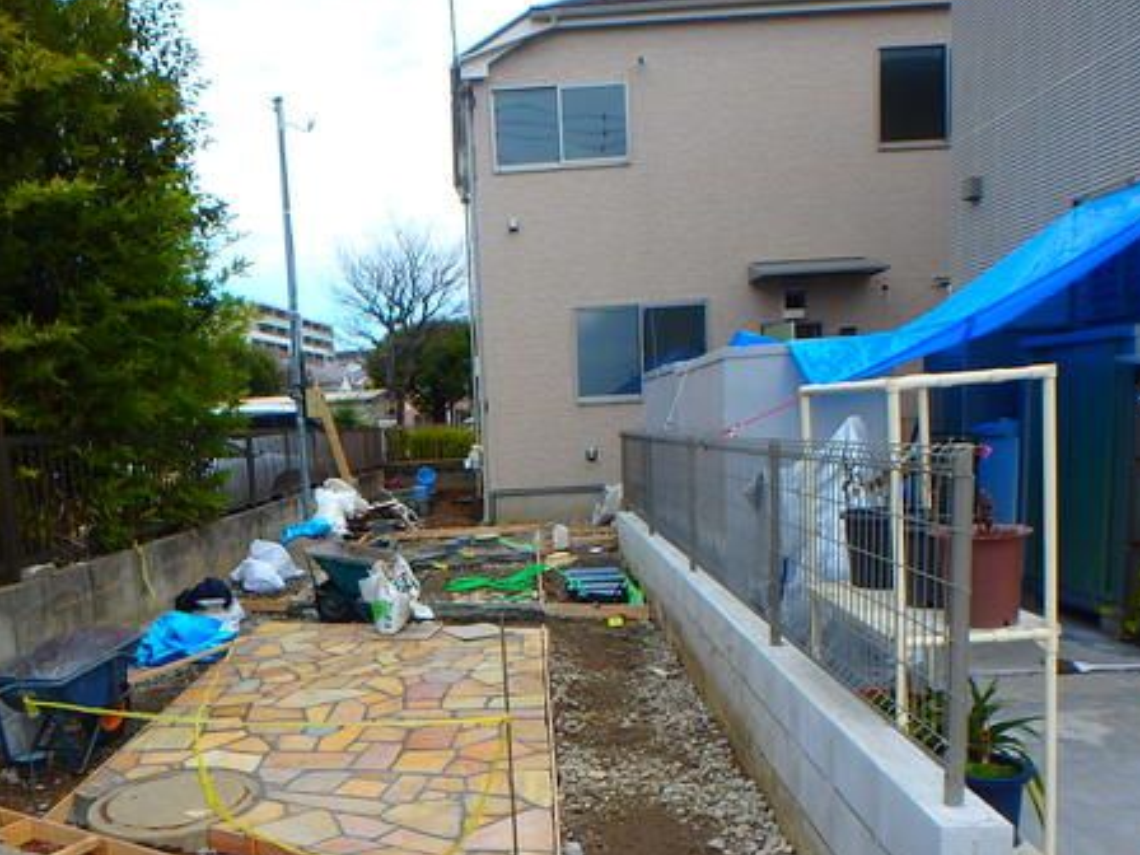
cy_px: 580
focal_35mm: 30
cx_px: 402
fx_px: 988
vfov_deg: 46.0
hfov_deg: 58.9
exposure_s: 1/500
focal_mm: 3.7
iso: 125
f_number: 3.5
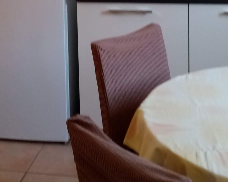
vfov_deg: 19.7
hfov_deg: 25.7
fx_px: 499
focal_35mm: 74
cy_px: -23
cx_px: 101
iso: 163
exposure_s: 1/33.3
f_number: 1.8
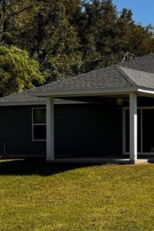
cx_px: 208
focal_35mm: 79
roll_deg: +0.6
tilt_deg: +0.3
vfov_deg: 25.6
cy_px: 138
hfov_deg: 16.2
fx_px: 506
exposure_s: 1/4950
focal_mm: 6.76
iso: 80
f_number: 1.78
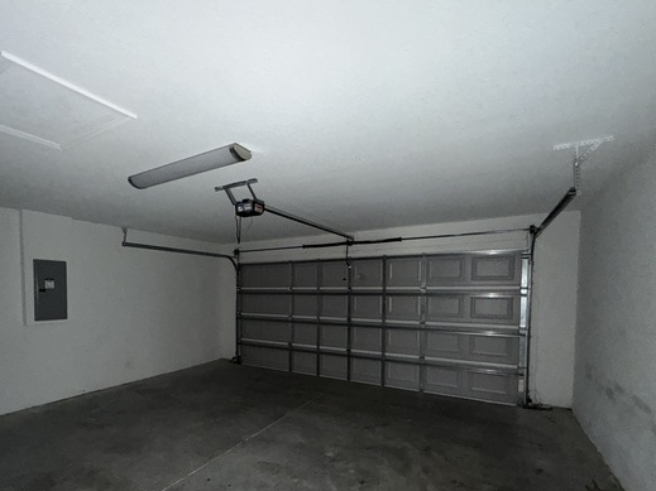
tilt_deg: -2.3
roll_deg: +0.3
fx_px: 341
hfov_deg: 87.1
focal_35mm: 18
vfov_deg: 70.4
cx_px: 279
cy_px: 307
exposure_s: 1/16
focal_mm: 2.22
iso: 640
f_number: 2.2
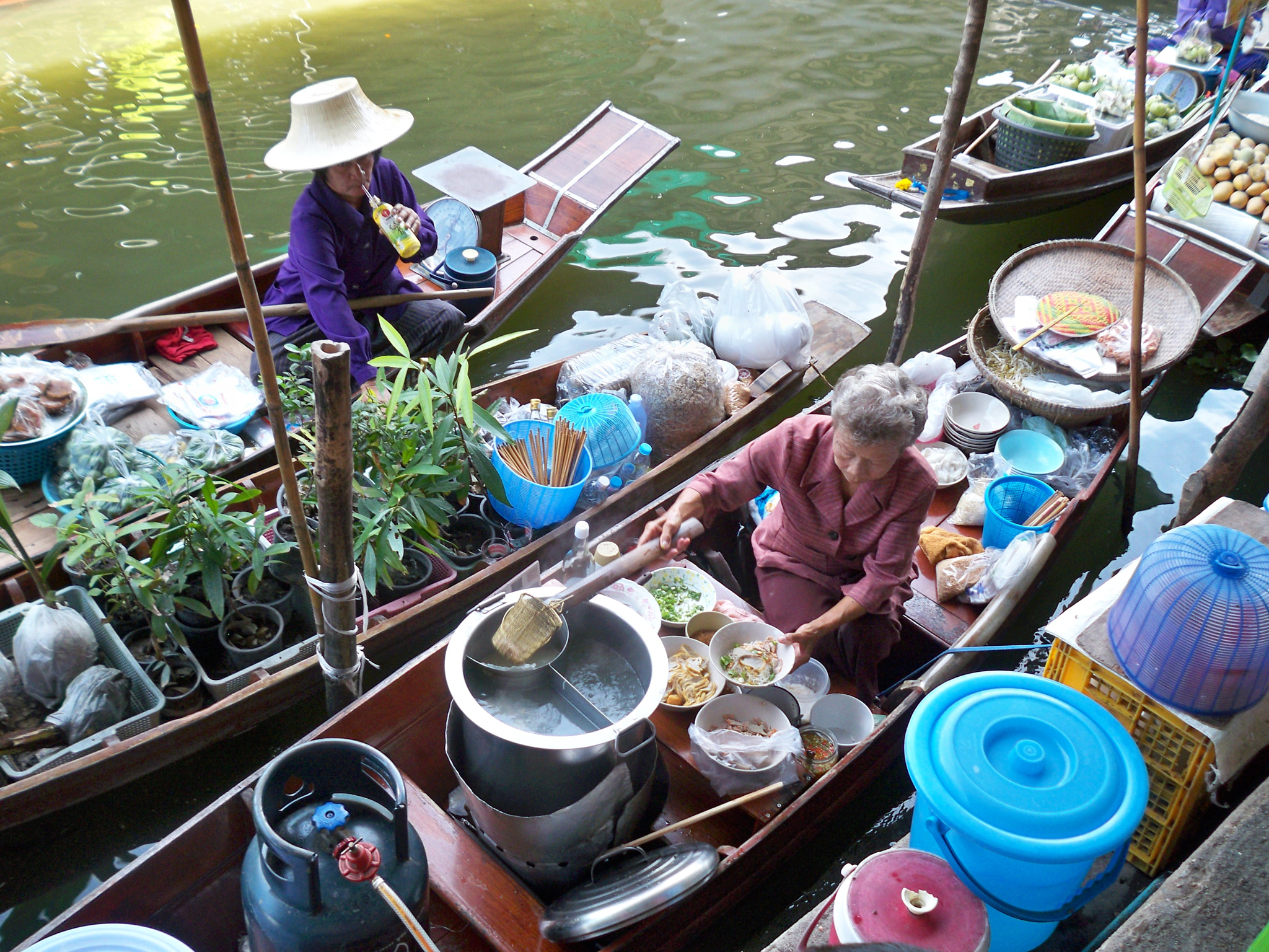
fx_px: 1283
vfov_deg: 40.7
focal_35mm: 35
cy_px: 476
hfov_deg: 52.6
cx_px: 634
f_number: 3.1
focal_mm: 6.3
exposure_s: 1/60
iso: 125
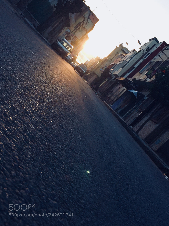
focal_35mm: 29
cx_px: 84
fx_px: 189
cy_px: 113
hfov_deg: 48.2
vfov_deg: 61.7
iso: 32
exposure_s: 1/501
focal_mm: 4.15
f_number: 2.2
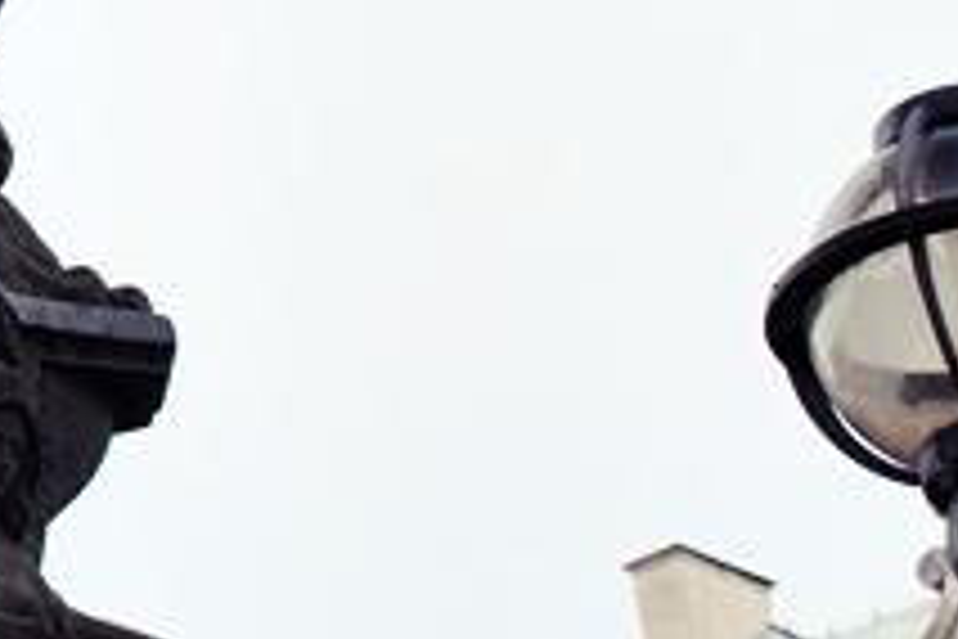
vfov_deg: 6.1
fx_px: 5987
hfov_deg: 8.7
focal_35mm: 225
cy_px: 56
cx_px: -841
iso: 400
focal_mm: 32
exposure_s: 1/80
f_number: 7.1
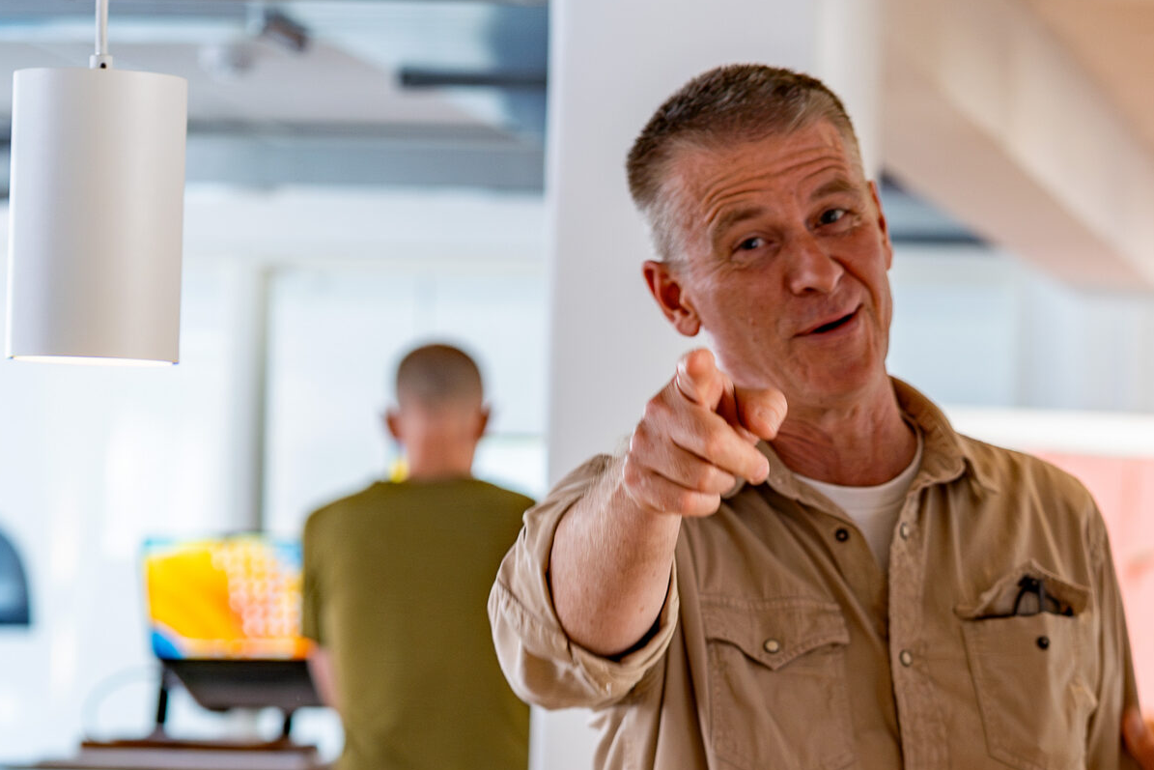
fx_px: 4809
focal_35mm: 150
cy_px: 804
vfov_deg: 9.1
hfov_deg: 13.6
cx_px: 1060
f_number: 3.2
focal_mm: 70
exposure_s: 1/100
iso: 800
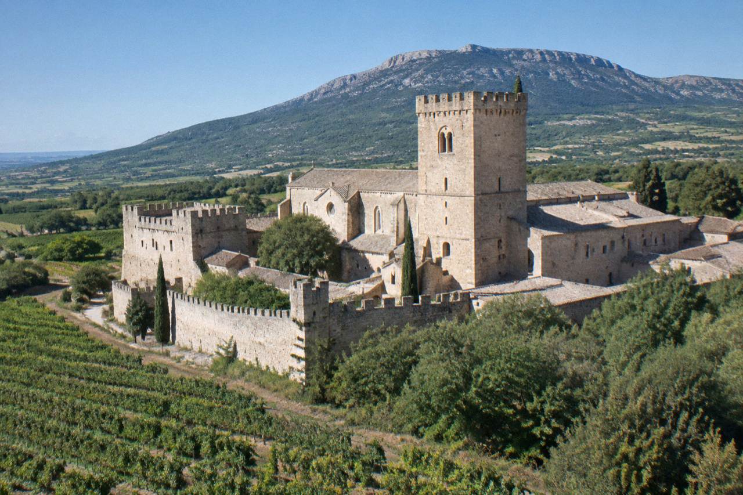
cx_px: 372
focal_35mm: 24
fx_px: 495
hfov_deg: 73.8
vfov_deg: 53.1
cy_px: 248
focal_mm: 24
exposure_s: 1/125
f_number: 10
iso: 200
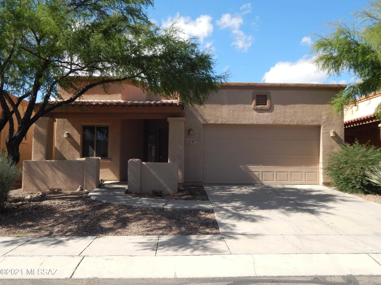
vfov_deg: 49.7
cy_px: 142
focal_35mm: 28
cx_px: 190
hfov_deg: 63.4
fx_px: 308
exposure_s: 1/1000
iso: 125
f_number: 3.2
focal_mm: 5.1
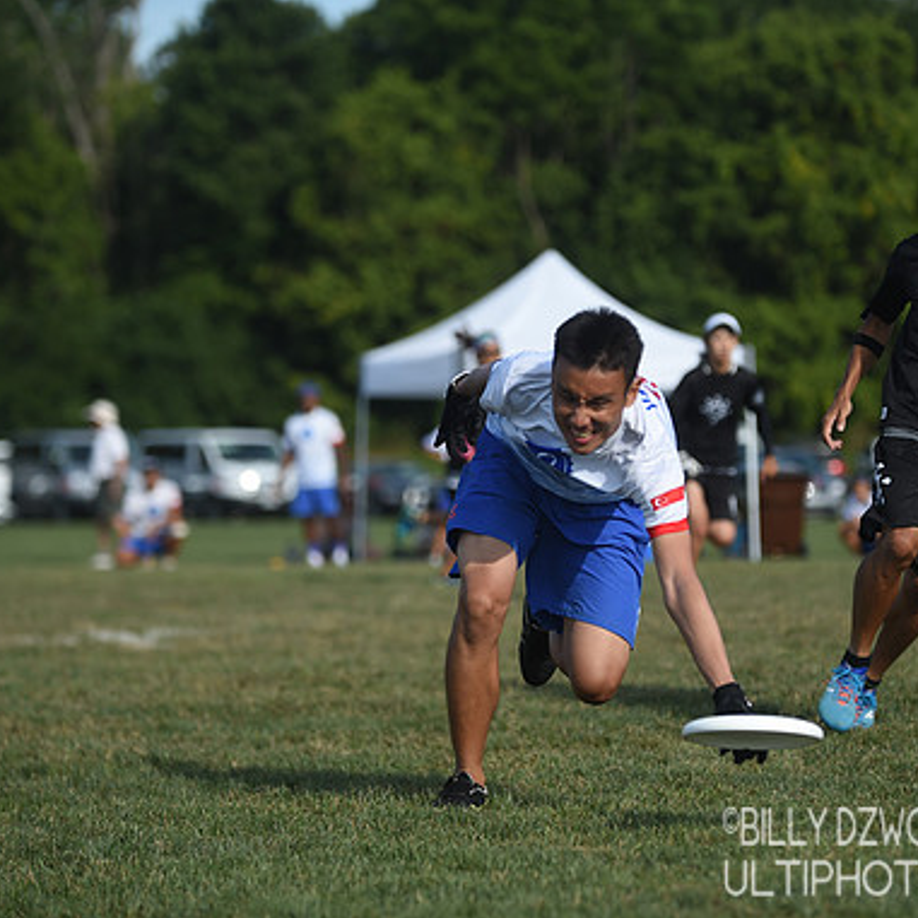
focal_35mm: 168
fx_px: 5041
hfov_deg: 10.4
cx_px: 569
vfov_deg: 10.4
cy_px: 461
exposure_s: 1/1600
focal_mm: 130
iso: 100
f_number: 2.8
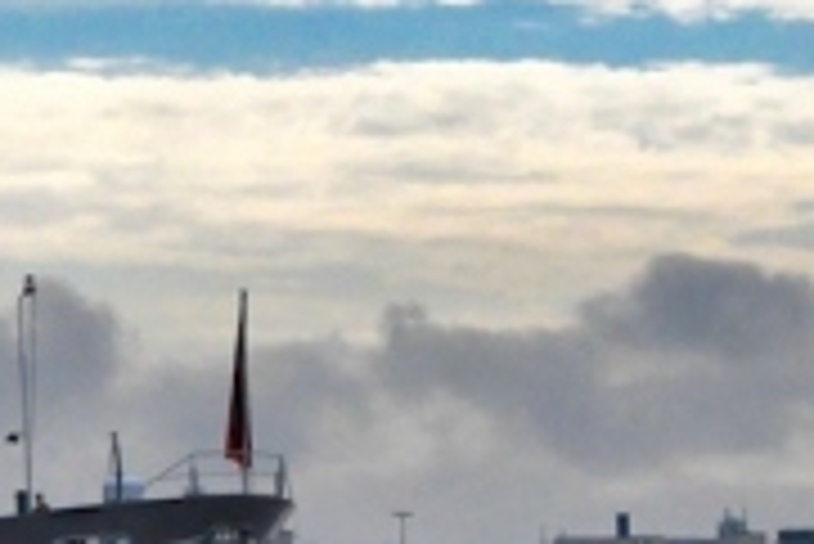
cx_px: -531
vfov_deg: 4.2
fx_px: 7490
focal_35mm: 331
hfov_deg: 6.1
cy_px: 229
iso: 2500
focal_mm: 50
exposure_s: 1/1600
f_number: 20
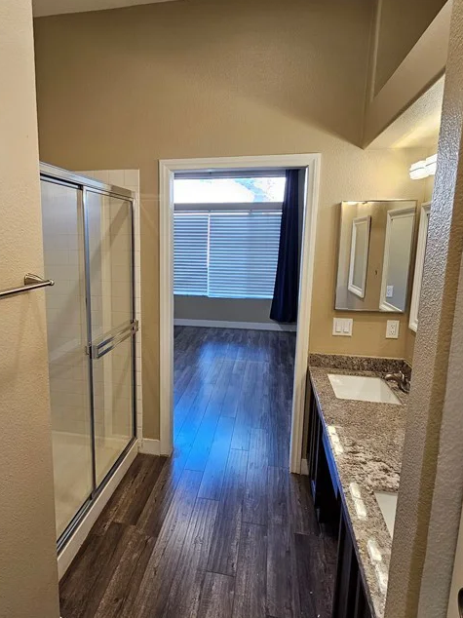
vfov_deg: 79.0
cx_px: 169
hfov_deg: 62.4
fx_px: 375
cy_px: 310
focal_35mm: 21
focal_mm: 2.2
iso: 125
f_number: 2.2
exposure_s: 1/60
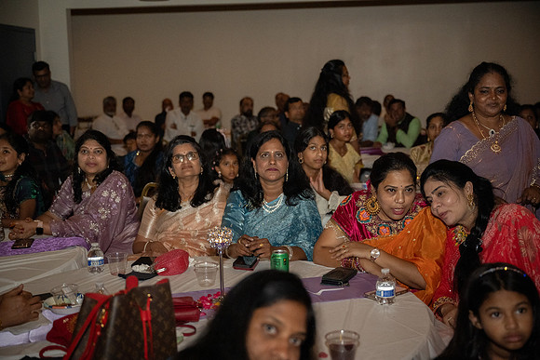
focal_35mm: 46
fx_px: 690
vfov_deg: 29.3
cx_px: 270
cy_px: 180
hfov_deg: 42.7
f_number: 2.8
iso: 1250
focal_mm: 46
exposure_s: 1/160
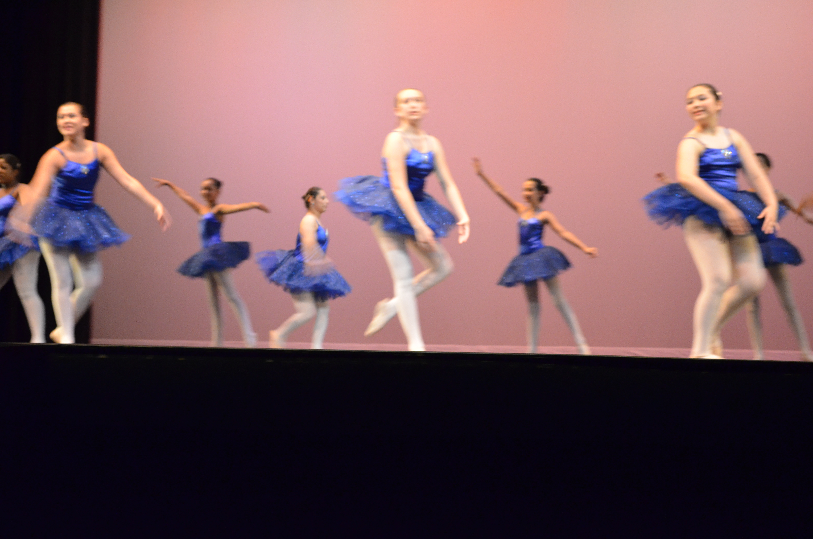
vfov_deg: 18.8
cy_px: 270
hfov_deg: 28.1
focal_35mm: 72
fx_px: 1623
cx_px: 406
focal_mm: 48
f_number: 5.3
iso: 2500
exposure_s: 1/30
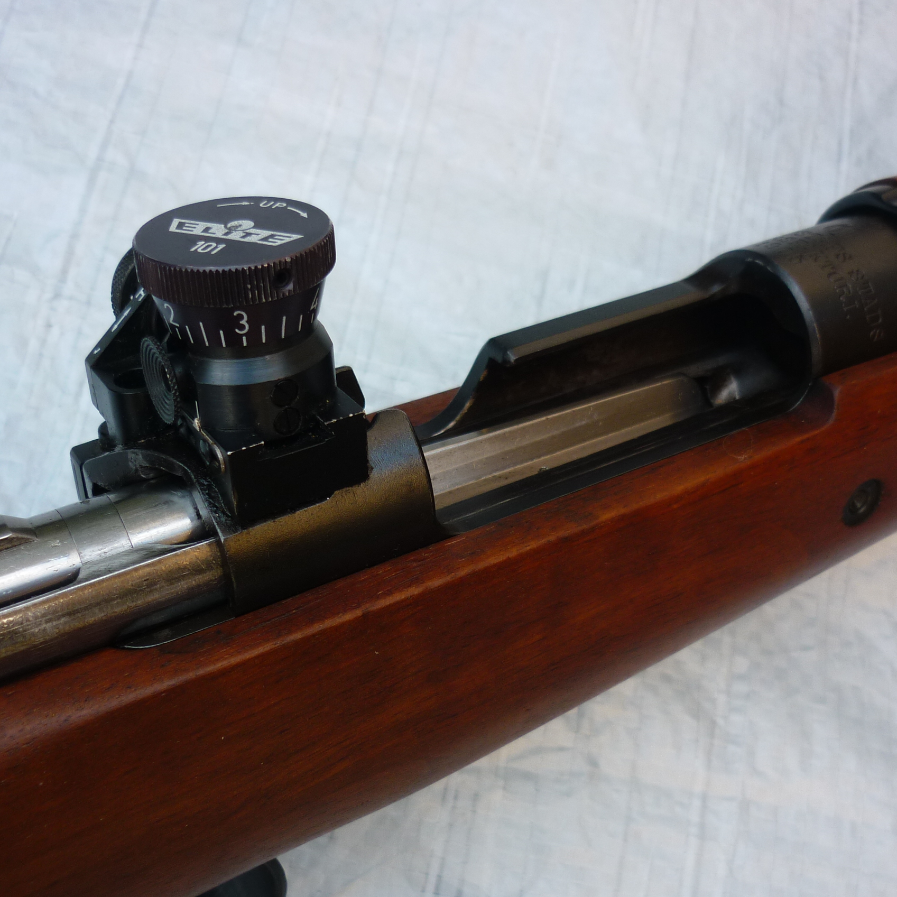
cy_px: 464
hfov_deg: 38.3
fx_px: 1290
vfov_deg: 38.3
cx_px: 457
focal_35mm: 44
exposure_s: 1/80
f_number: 2.8
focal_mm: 5.5
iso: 80
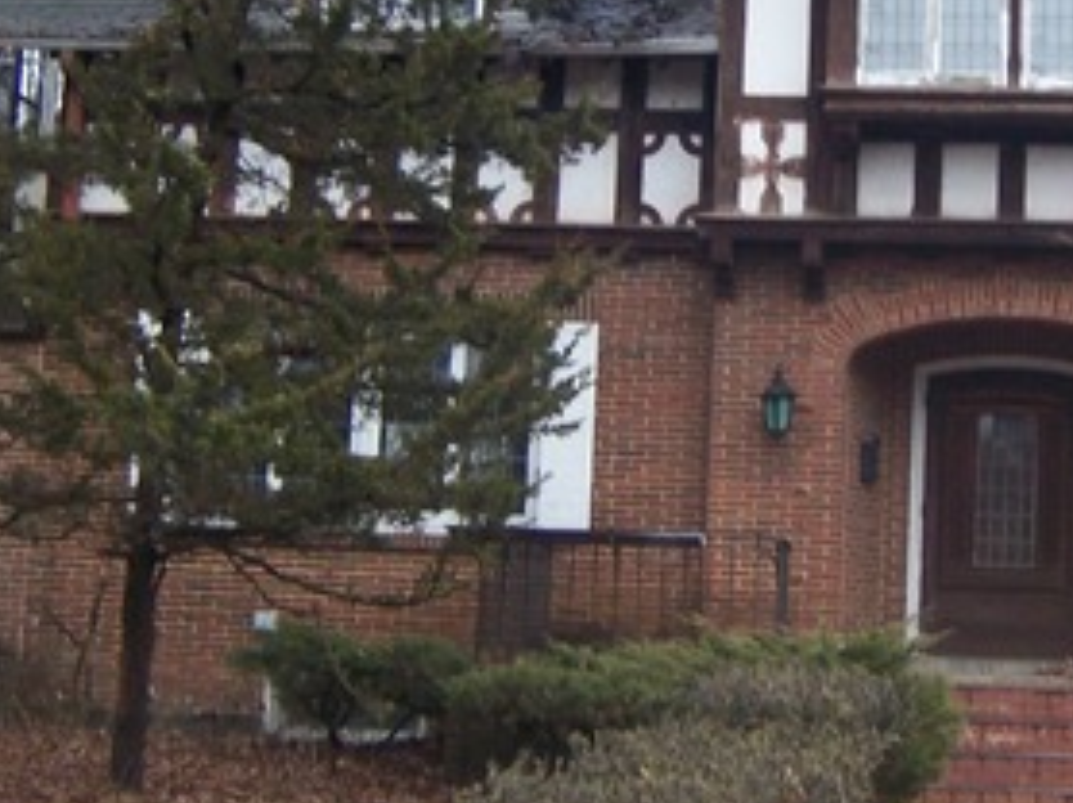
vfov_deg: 17.6
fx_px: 2571
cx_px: 764
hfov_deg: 23.4
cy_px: 174
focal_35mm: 83
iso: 125
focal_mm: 6.2
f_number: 2.8
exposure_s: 1/60
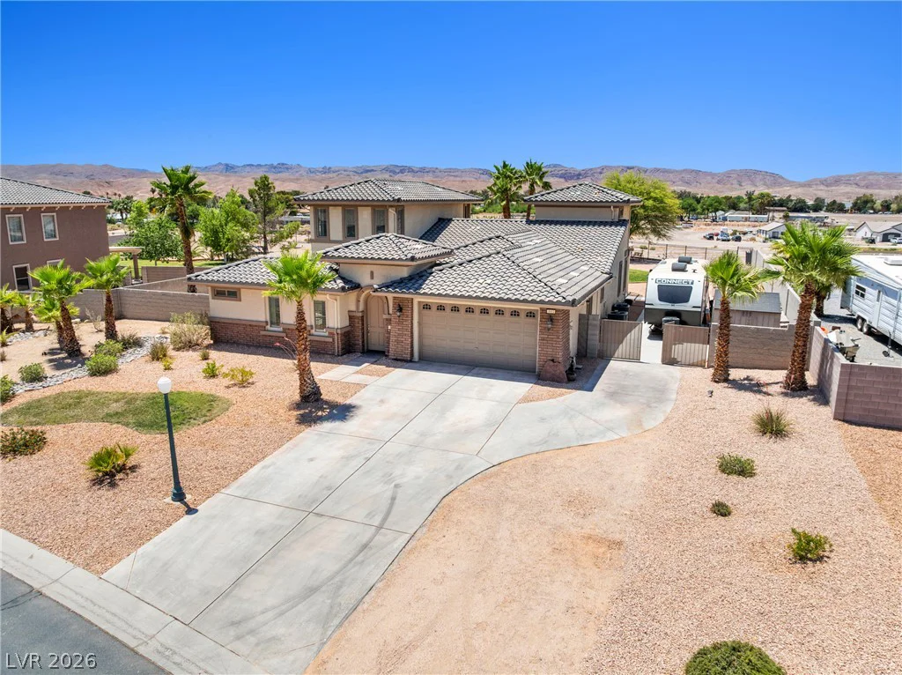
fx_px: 625
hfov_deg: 71.6
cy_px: 338
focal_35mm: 24
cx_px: 451
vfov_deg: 56.7
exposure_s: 1/160
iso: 100
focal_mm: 12.29
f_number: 2.8
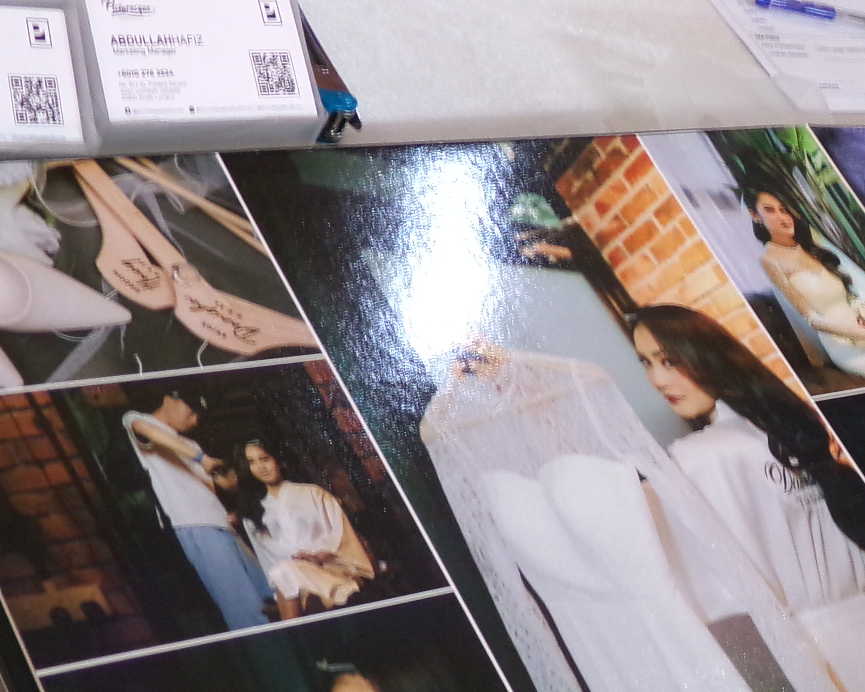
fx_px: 2100
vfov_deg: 18.7
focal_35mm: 82
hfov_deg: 22.6
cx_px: 815
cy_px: 258
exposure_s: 1/17
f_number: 4
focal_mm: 6.6
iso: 375
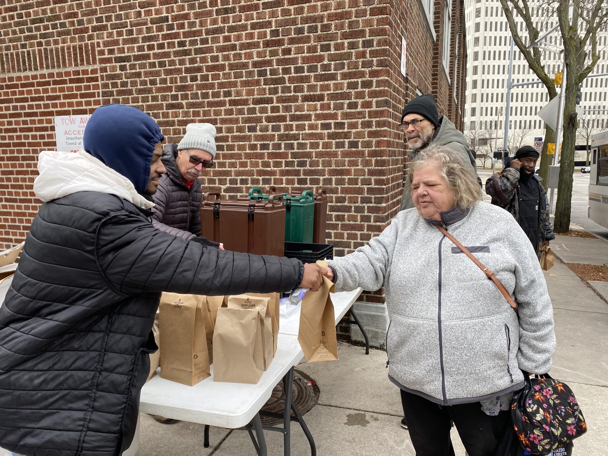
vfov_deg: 53.1
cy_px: 228
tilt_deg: -9.0
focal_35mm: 26
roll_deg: +0.5
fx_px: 457
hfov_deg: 67.3
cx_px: 304
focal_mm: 4.25
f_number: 1.8
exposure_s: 1/221
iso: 32
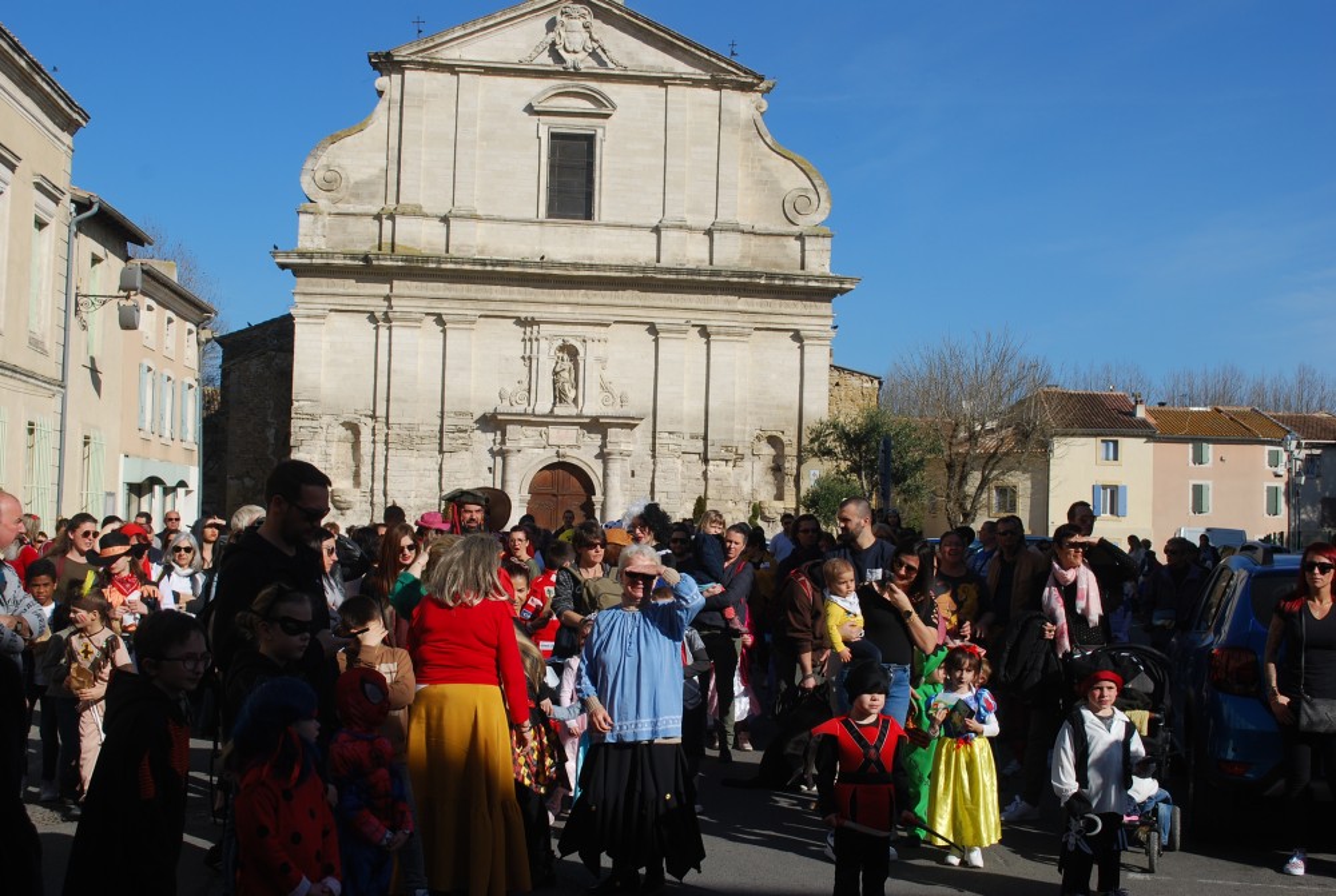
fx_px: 1673
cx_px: 668
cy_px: 448
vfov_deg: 30.0
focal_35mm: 45
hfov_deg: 43.5
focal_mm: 30
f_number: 9
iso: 100
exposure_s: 1/320
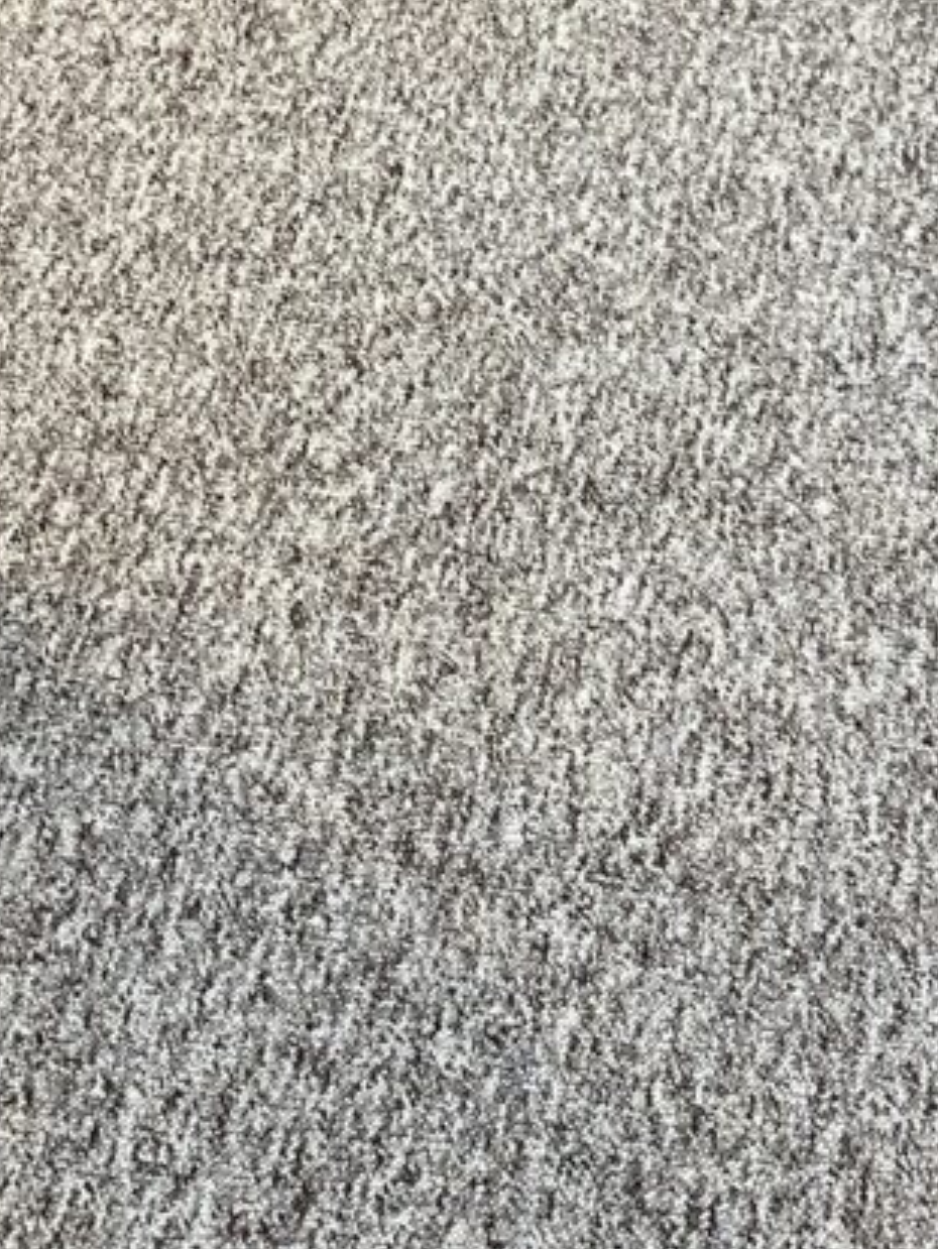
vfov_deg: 22.7
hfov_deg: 17.5
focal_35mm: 84
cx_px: 693
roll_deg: -1.7
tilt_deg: -44.7
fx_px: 3033
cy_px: 110
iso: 500
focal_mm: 5.7
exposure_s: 1/33
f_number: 1.5
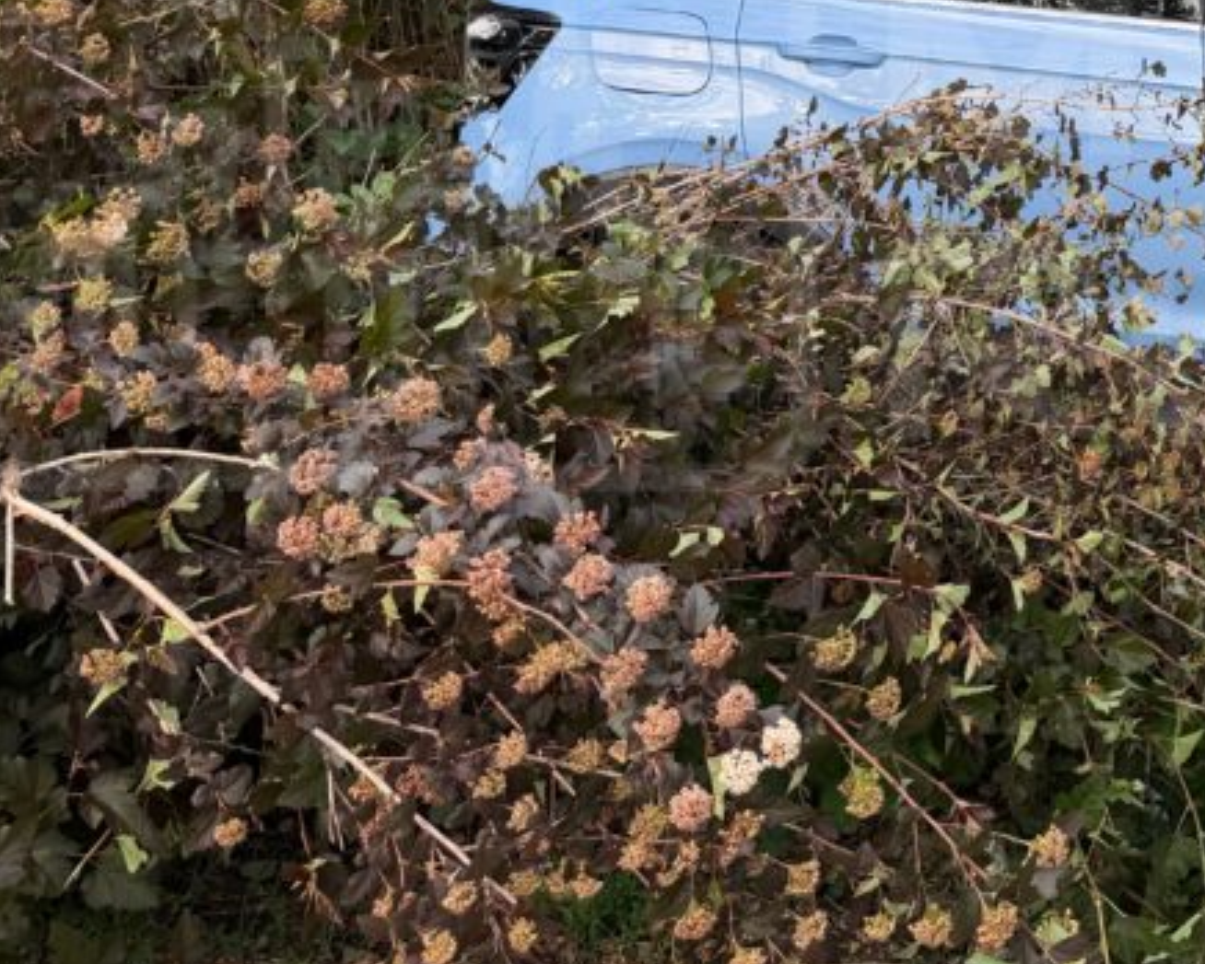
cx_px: 1321
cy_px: -33
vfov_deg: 26.0
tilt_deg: -6.6
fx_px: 1962
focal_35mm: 55
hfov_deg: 30.6
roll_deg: -1.1
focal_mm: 6.76
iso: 80
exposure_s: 1/567
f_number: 1.78
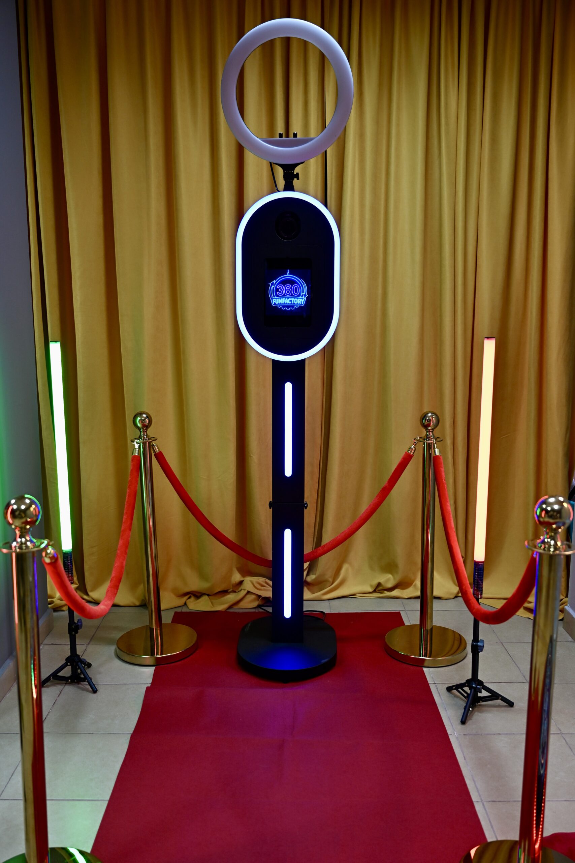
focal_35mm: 32
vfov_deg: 59.5
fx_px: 755
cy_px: 432
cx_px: 288
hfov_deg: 41.7
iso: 400
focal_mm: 31.5
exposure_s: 1/30
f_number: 2.8
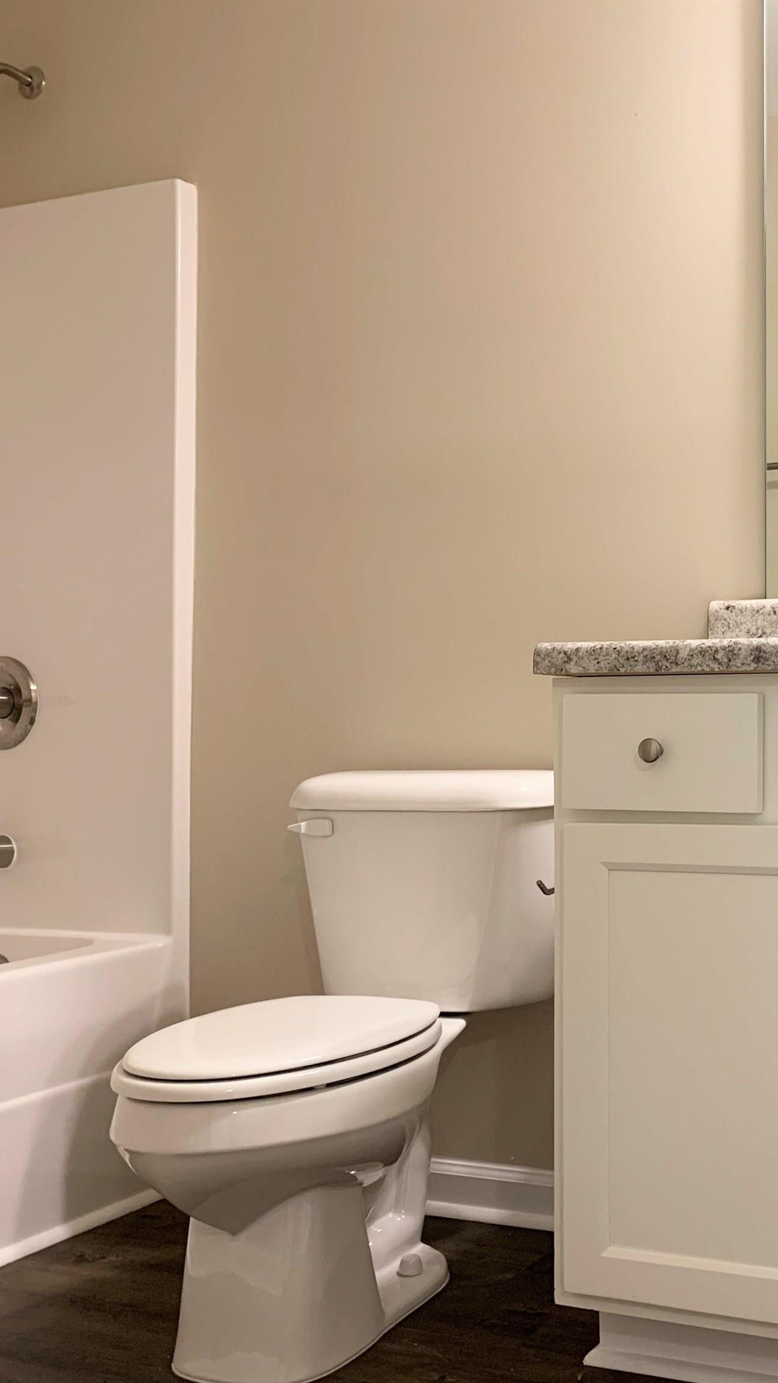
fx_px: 1394
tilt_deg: +0.9
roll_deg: -1.1
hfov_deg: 29.4
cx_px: 757
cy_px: 694
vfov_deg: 52.8
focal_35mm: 38
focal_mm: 4.25
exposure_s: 1/60
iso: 160
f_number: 1.8
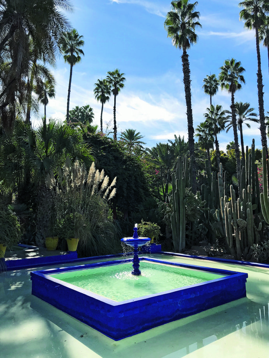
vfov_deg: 63.4
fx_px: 290
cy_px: 179
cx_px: 134
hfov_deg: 49.7
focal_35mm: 28
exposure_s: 1/2591
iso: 20
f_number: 1.8
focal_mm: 3.99
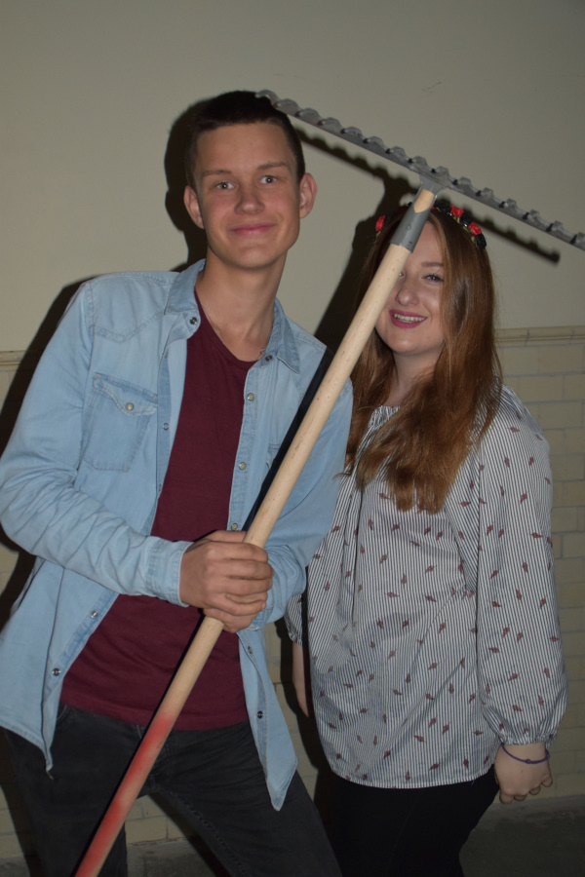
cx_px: 292
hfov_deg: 35.5
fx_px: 914
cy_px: 438
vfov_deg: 51.3
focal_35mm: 38
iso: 1800
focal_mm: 25
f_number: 3.8
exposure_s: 1/60
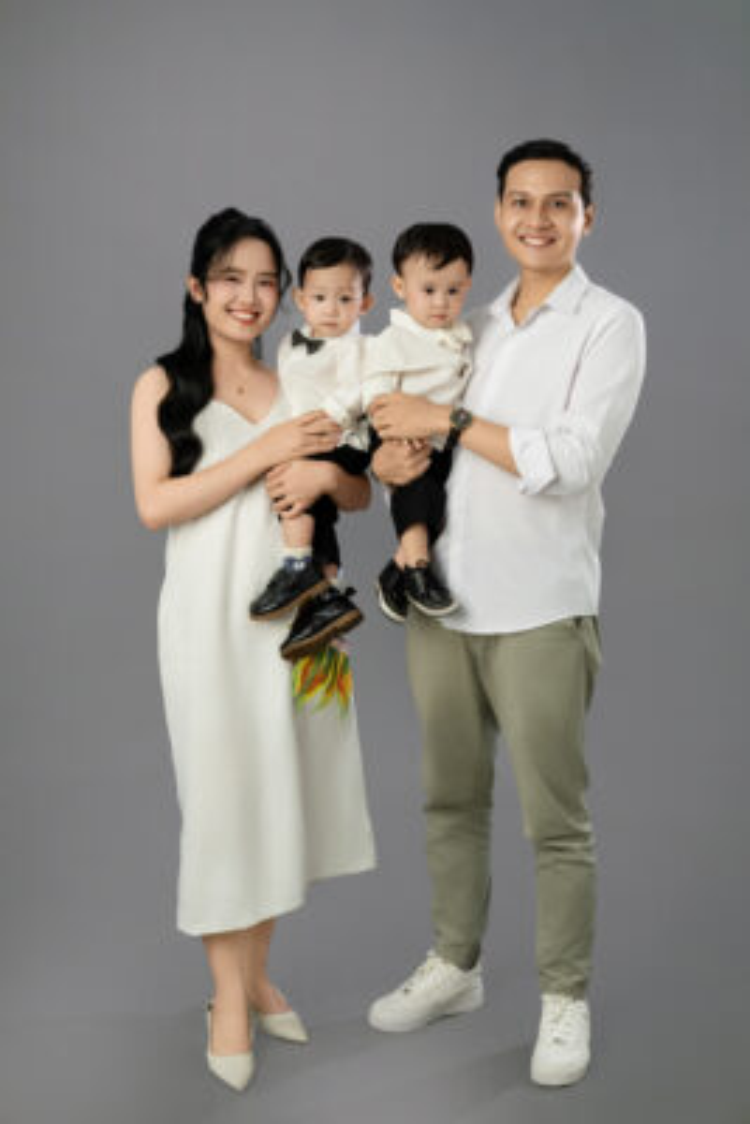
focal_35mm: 53
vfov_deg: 37.5
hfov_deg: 25.5
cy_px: 562
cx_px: 375
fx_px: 1655
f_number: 5
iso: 500
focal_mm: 35
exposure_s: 1/180
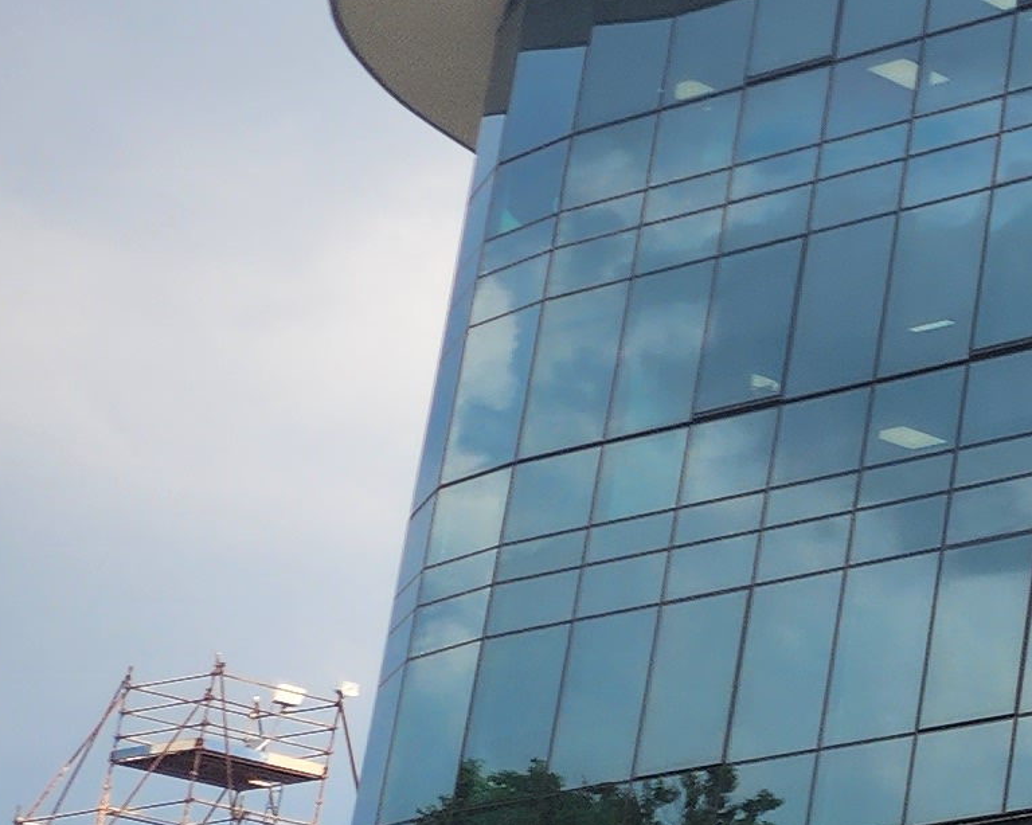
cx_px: 2624
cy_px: 547
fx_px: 3573
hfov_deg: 12.3
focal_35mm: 117
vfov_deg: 13.2
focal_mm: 6.4
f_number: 1.8
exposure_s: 1/801
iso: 12
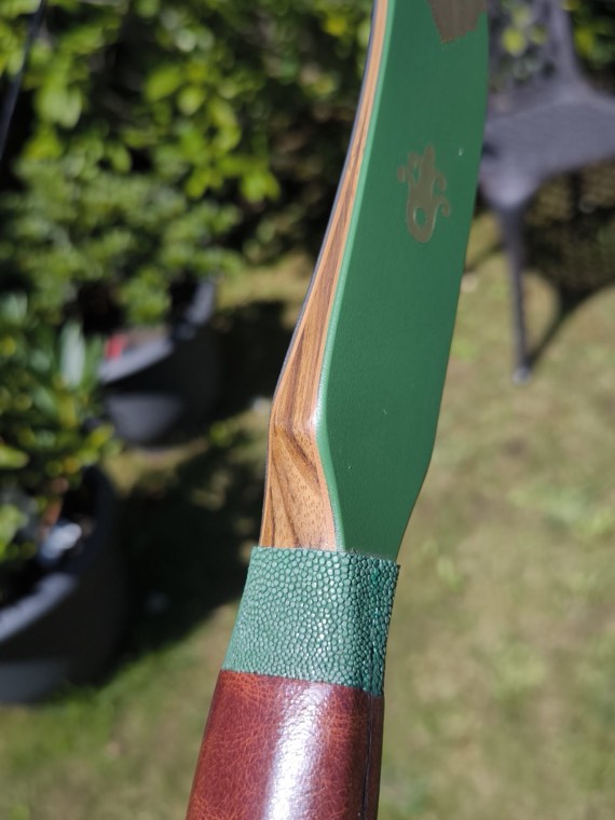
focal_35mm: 35
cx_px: 308
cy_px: 410
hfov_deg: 40.7
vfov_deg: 52.6
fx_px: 829
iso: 50
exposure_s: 1/2719
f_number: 1.4
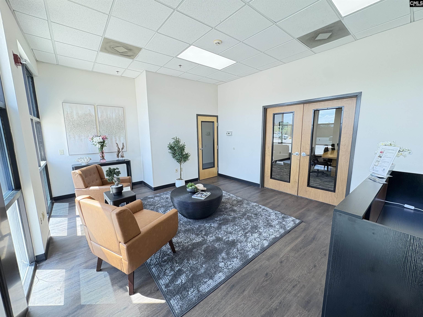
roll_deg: +1.3
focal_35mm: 14
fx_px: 171
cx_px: 212
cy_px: 158
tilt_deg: -7.4
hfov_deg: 102.1
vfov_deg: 85.7
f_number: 2.2
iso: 200
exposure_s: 1/120
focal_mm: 2.22
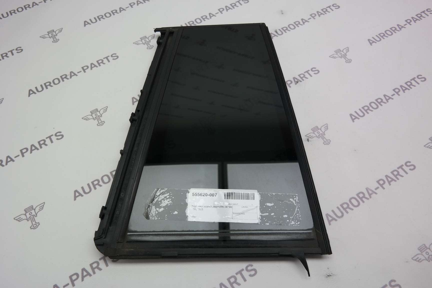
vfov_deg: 47.9
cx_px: 216
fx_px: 324
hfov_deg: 67.4
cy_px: 144
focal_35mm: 27
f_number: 3.5
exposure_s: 1/80
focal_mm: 18
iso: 100
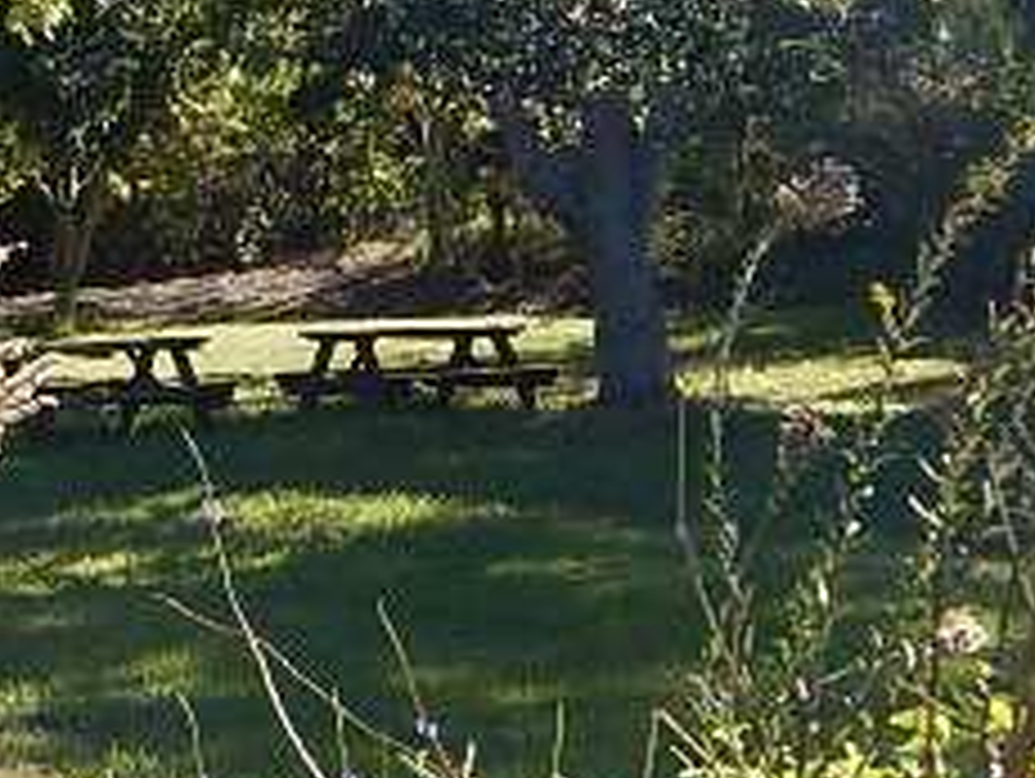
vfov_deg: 28.8
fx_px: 1497
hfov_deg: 36.8
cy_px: 211
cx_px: 198
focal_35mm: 50
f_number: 2.8
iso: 125
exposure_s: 1/800
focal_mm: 4.3
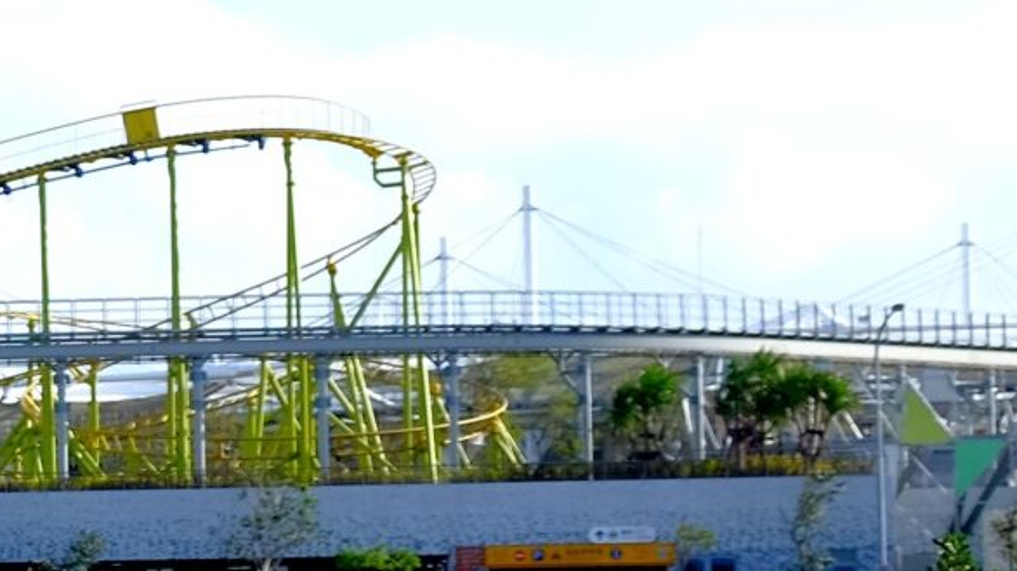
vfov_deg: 7.0
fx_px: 4690
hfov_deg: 11.2
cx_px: -1043
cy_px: 513
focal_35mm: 174
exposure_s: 1/550
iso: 200
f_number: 5.6
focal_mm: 25.4
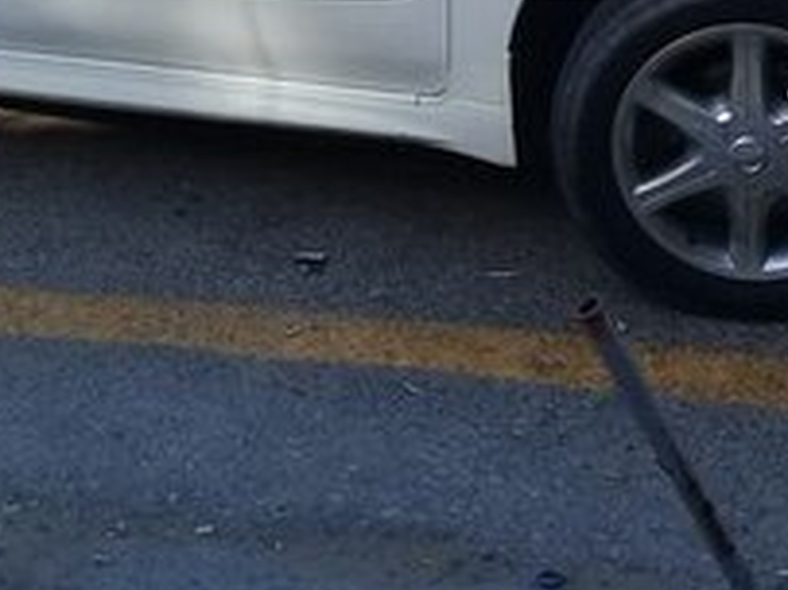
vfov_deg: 14.3
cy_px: -64
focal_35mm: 101
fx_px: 2298
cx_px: 233
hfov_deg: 19.4
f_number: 2.2
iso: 50
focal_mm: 3.3
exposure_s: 1/561
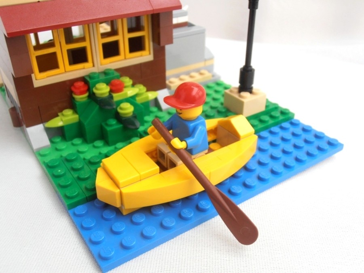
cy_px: 136
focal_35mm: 37
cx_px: 182
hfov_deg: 50.1
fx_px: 389
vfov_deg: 38.7
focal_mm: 6.61
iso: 125
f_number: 3.9
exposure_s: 1/40
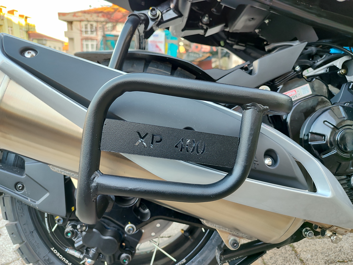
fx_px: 255
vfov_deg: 54.9
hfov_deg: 69.4
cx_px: 176
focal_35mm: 25
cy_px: 132
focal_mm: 5.95
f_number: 1.89
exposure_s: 1/50
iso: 116
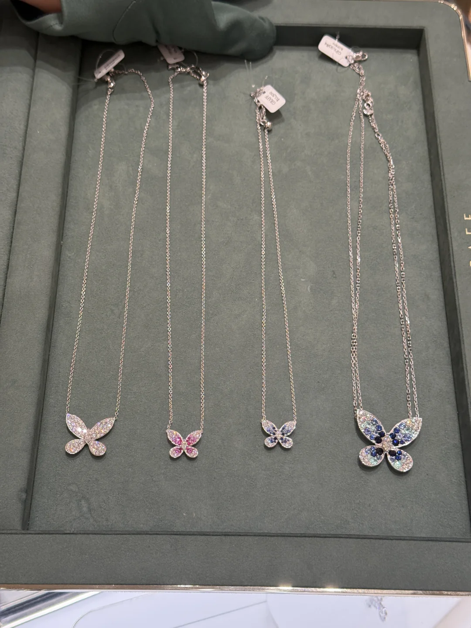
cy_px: 314
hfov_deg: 30.3
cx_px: 236
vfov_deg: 39.7
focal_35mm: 48
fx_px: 871
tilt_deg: -45.2
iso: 100
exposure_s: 1/242
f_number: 1.78
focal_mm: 6.76
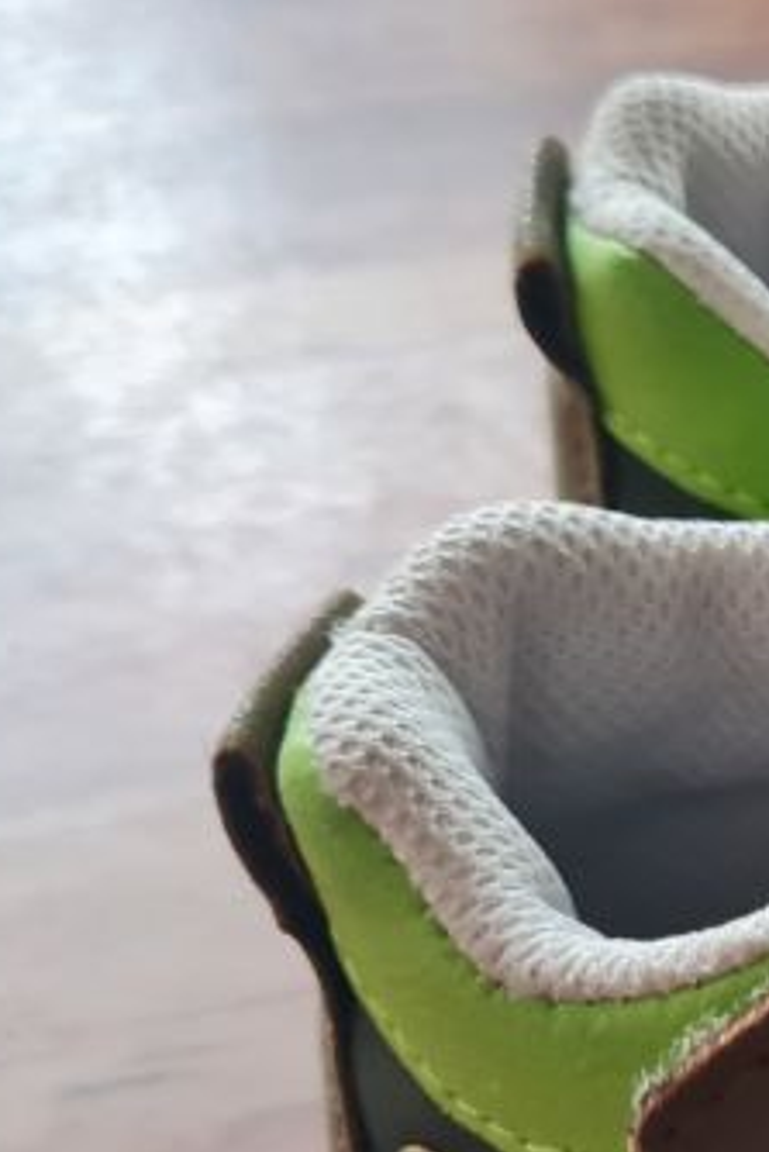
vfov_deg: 24.4
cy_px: 1014
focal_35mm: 81
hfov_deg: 14.7
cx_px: 1400
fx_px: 2592
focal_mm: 5.4
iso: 250
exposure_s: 1/50
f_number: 1.8
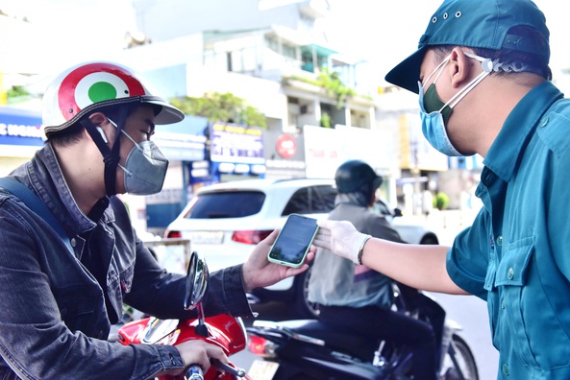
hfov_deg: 47.4
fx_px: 649
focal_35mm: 41
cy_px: 199
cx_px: 286
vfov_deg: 32.7
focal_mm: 38
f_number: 5.6
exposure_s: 1/1250
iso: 640
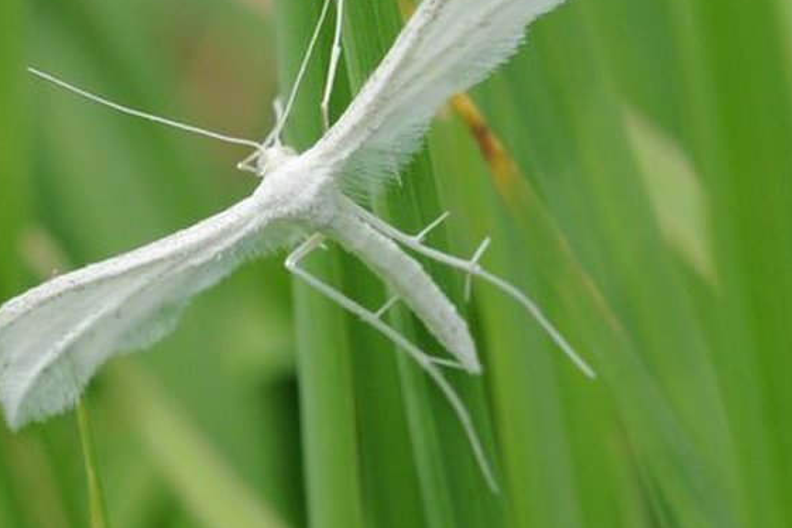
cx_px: 331
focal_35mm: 269
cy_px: 172
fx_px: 5914
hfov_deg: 7.7
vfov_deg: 5.1
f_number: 11
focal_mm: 105
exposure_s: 1/640
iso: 500
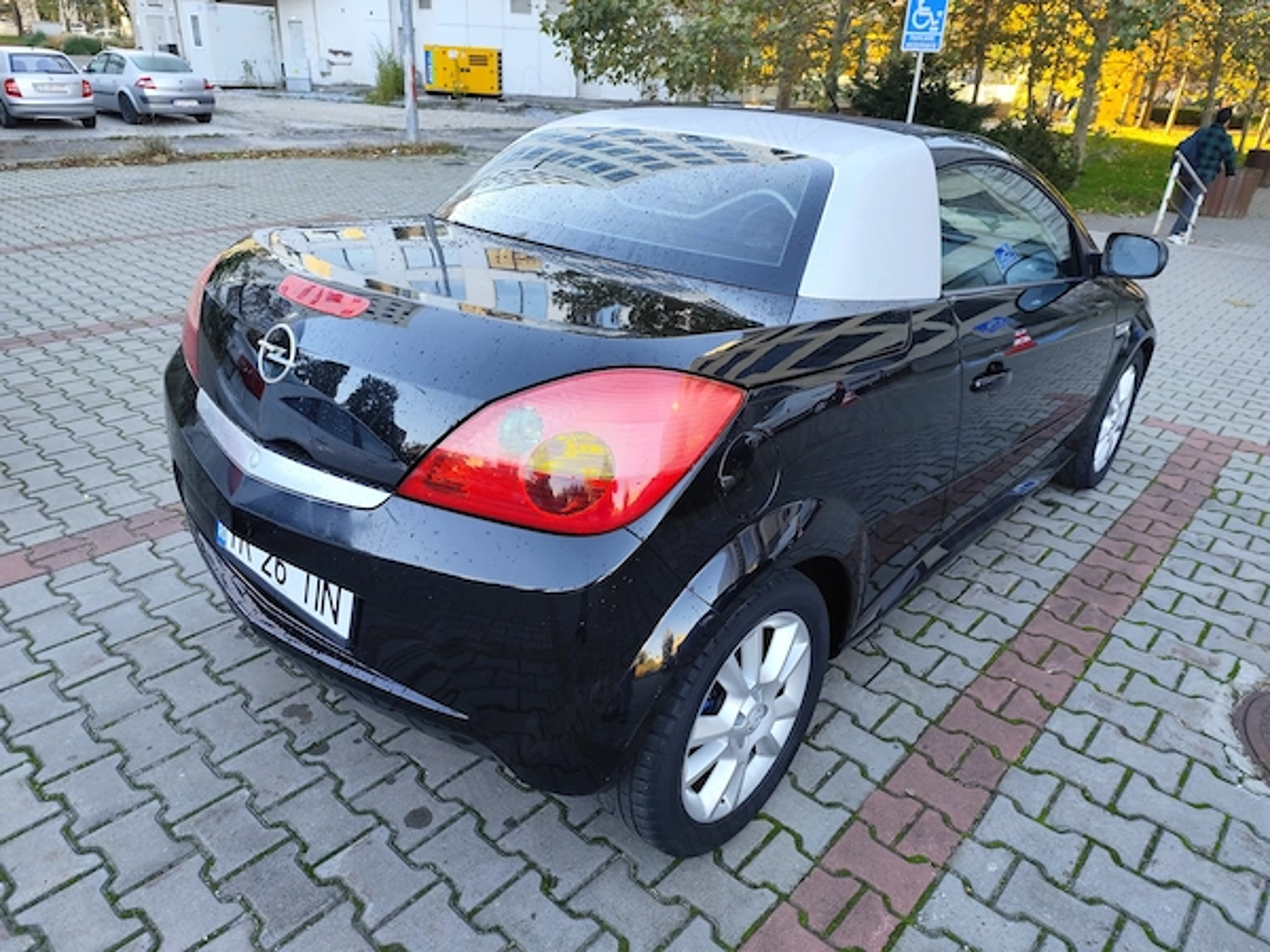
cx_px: 635
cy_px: 476
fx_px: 844
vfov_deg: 58.9
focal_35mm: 23
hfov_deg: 73.9
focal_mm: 6.14
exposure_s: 1/100
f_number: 1.65
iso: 100
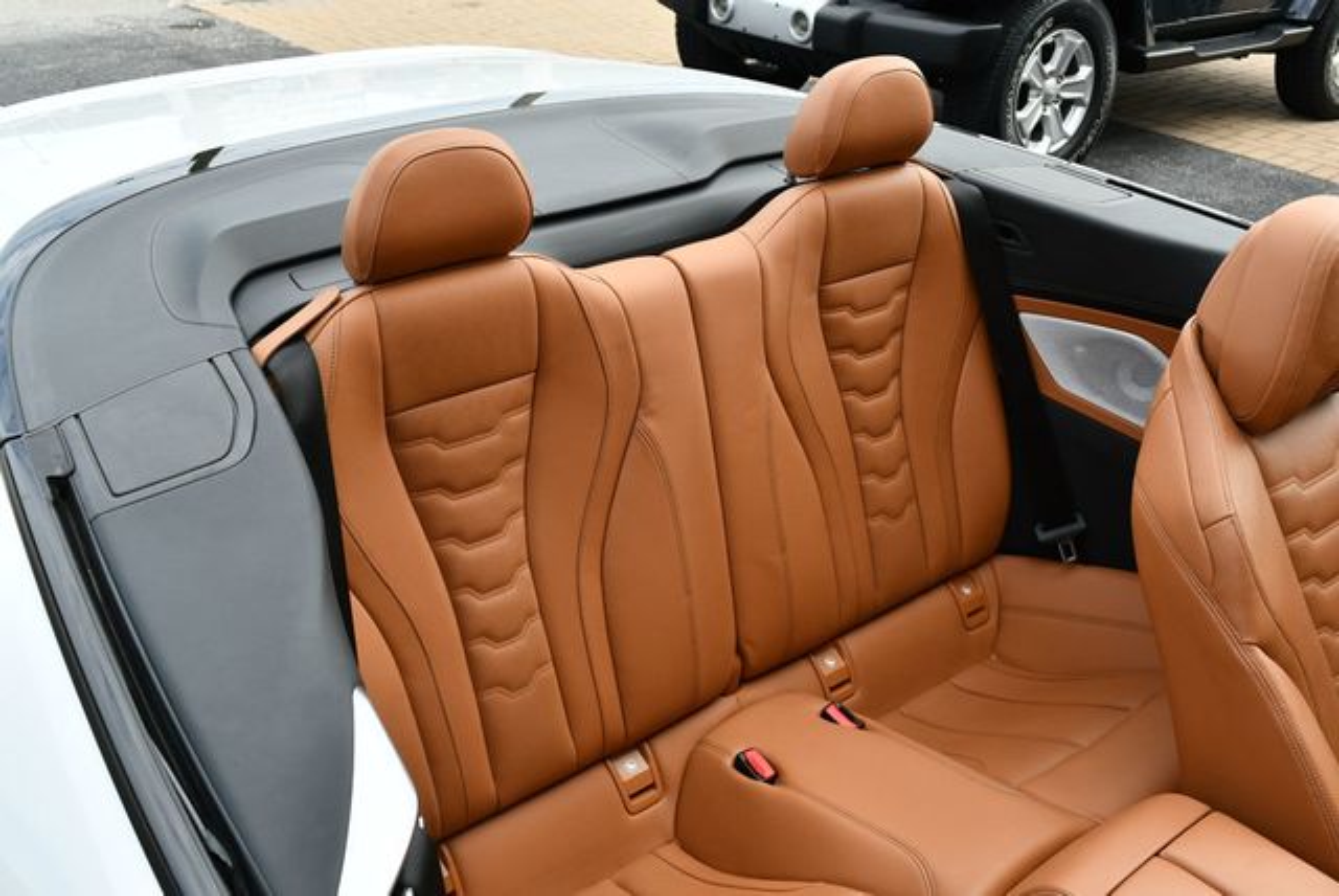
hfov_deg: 53.1
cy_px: 448
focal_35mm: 36
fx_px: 1340
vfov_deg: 36.9
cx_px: 670
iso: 200
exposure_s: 1/250
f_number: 5.6
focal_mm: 18
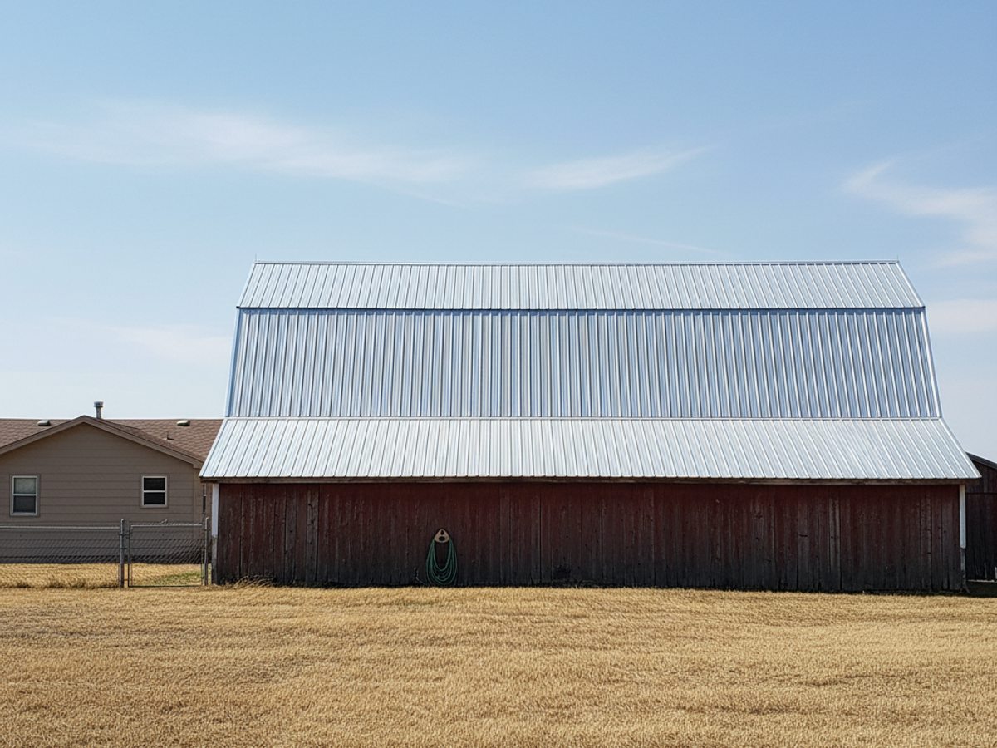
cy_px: 374
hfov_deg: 71.6
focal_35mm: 24
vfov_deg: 56.8
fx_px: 691
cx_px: 498
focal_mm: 6.8
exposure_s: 1/413
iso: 426
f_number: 1.78
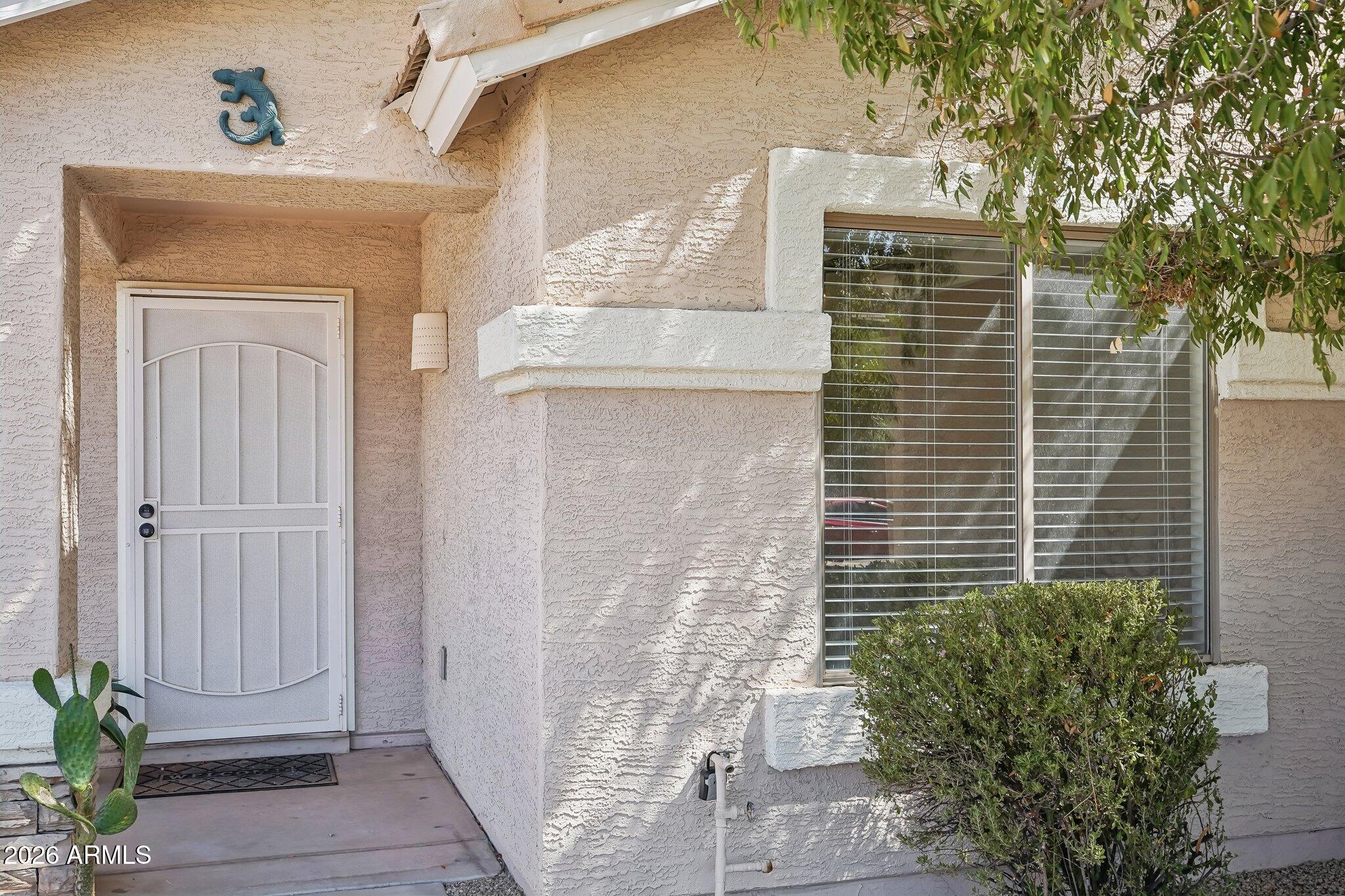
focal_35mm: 35
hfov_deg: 54.4
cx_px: 672
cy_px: 448
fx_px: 1307
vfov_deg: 37.8
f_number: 8
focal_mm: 35
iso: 400
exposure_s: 1/320
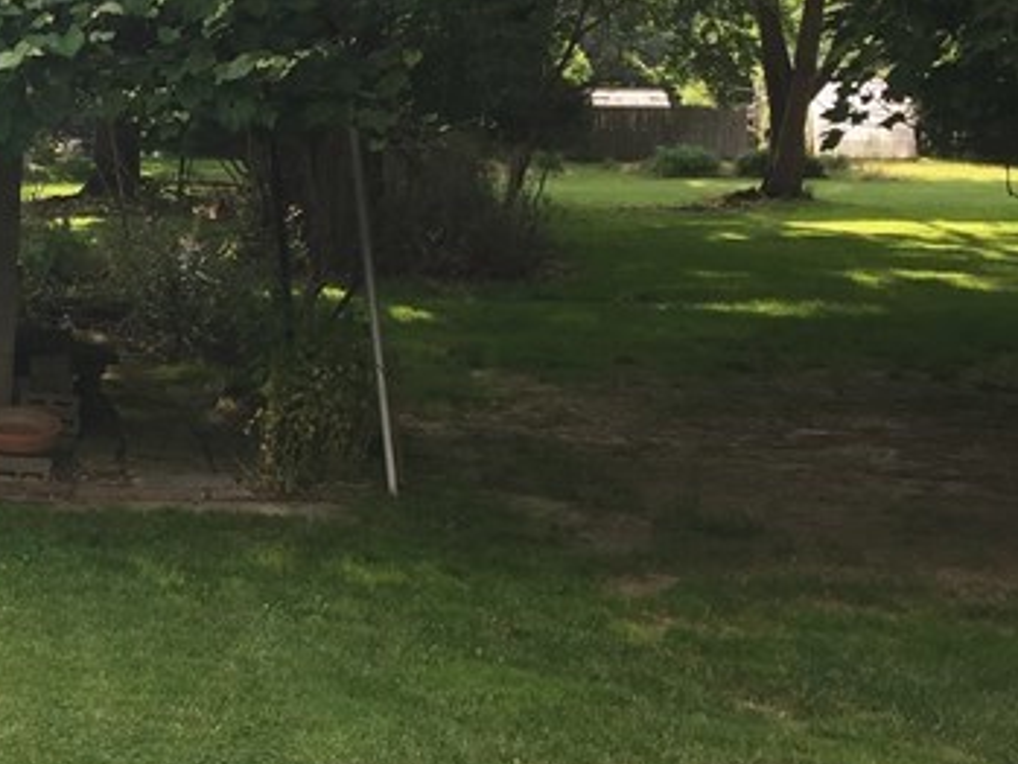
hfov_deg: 21.5
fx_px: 2501
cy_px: 341
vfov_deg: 17.4
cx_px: -184
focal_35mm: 85
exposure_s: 1/391
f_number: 2.2
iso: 32
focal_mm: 4.15
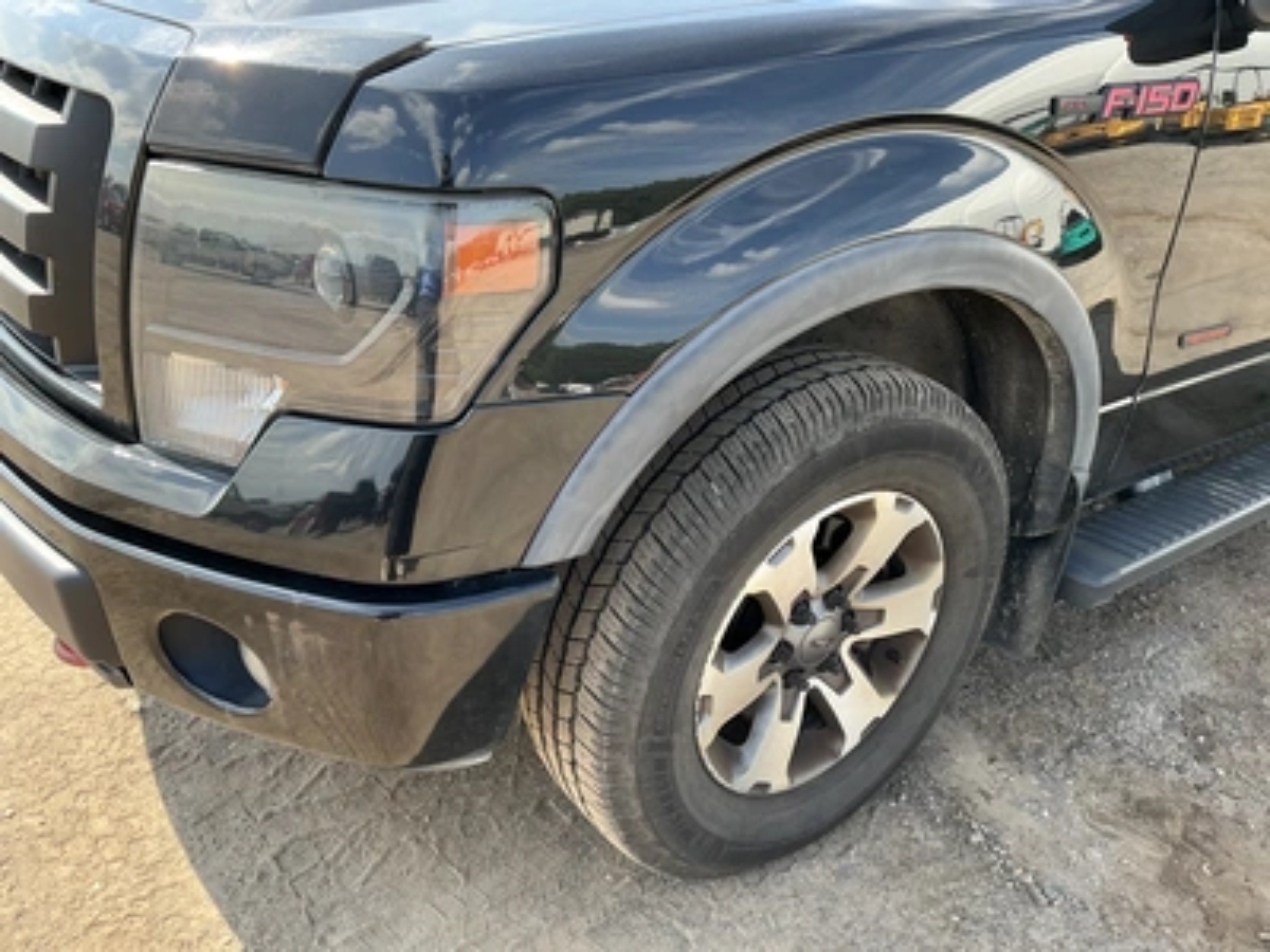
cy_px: 476
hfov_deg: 63.4
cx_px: 635
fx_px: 1027
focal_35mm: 28
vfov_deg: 49.7
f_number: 1.8
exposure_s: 1/237
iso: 25
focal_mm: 3
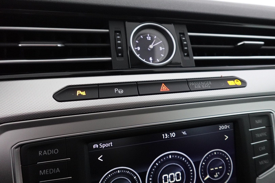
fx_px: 153
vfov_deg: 61.9
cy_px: 92
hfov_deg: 84.0
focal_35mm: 20
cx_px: 138
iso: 1600
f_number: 2
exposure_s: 1/80
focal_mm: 7.6
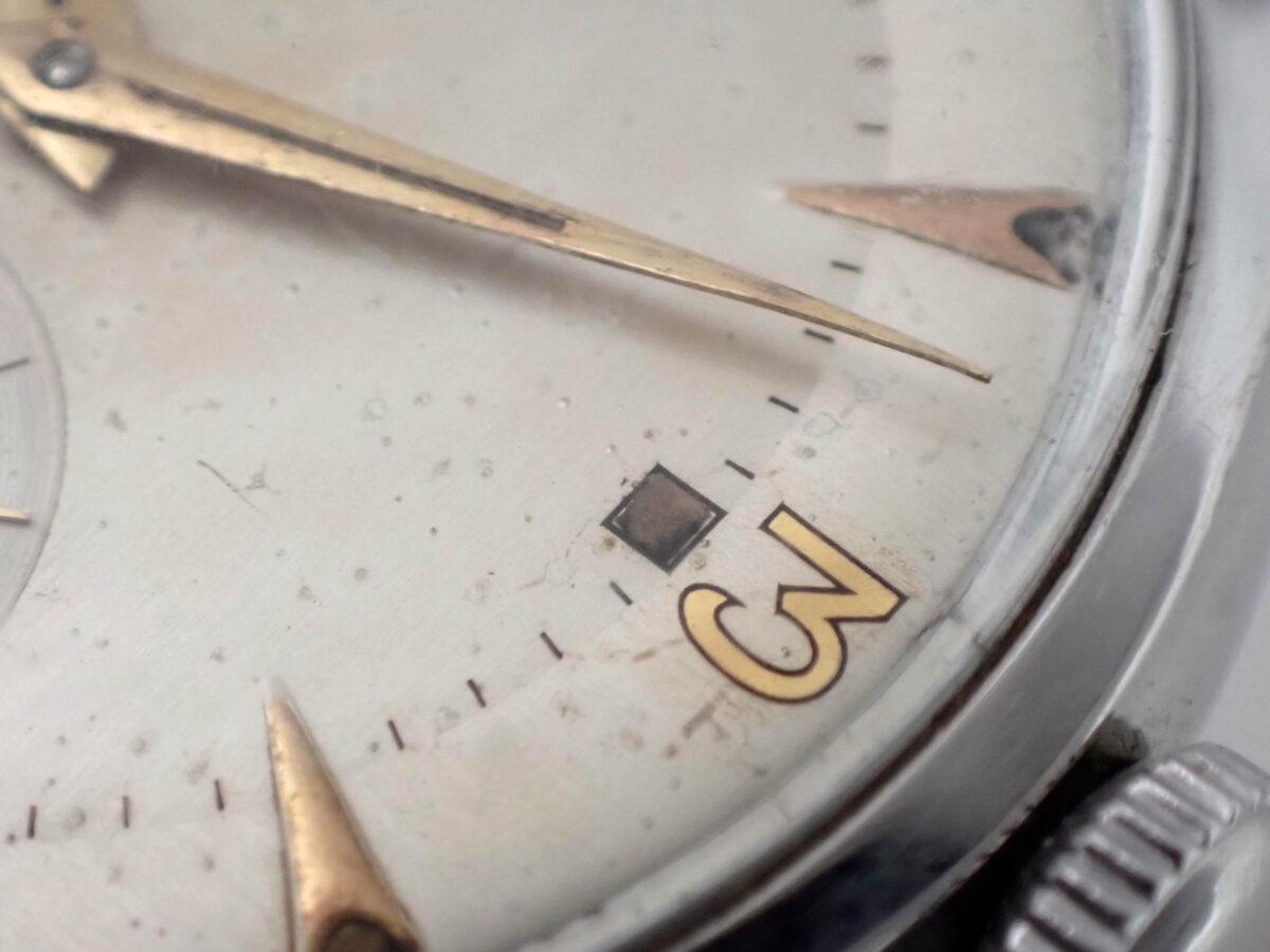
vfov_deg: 14.8
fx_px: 3669
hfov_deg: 19.6
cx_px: 635
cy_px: 476
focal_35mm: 100
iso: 1250
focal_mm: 18
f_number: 4.9
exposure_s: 1/100
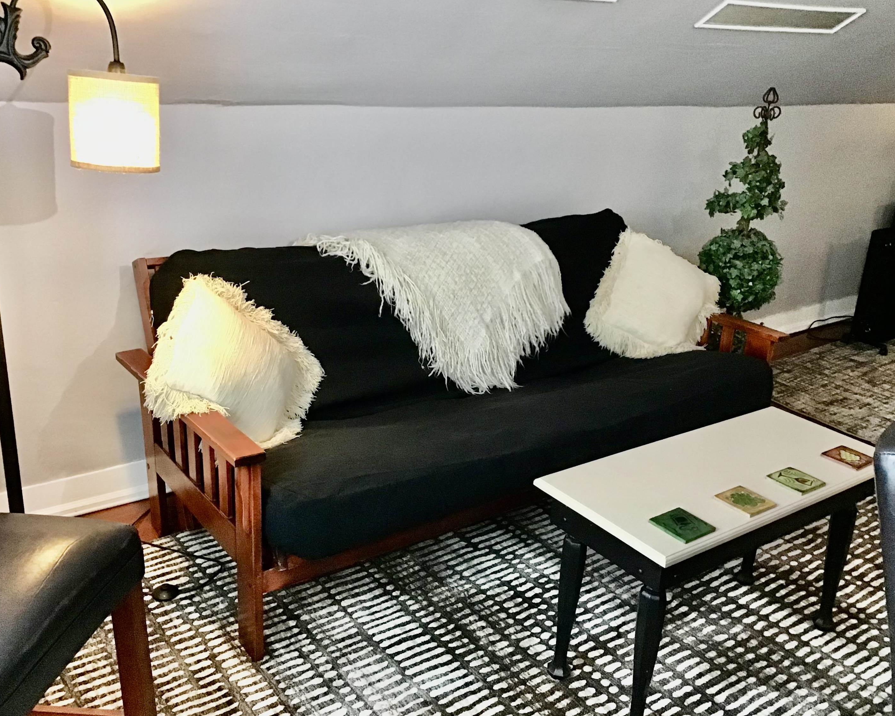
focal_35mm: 33
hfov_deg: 54.2
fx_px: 874
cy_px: 355
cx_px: 464
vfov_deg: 44.5
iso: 200
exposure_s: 1/20
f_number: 2.4
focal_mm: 3.3
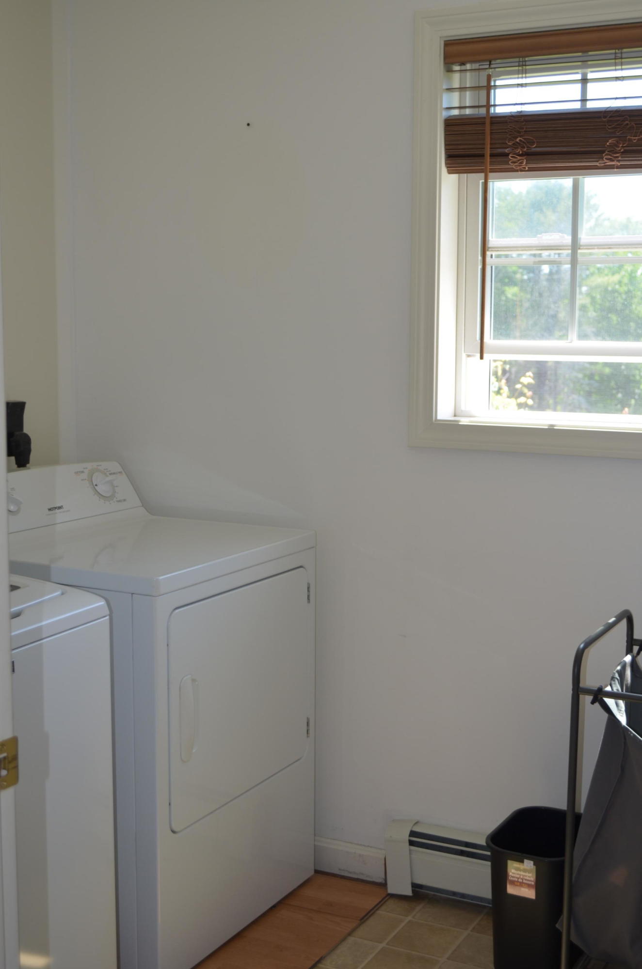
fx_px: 1290
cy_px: 484
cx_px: 321
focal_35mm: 48
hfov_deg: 27.9
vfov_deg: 41.2
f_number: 4.8
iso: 200
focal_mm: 32
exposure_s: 1/60
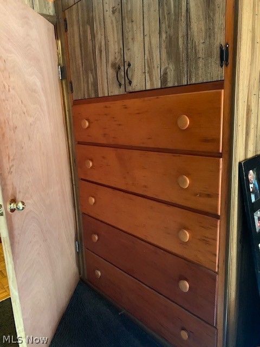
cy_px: 174
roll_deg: +2.8
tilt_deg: -12.7
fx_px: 260
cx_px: 130
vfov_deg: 67.3
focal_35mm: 26
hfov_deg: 53.1
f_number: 1.8
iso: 800
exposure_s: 1/27
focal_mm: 4.25
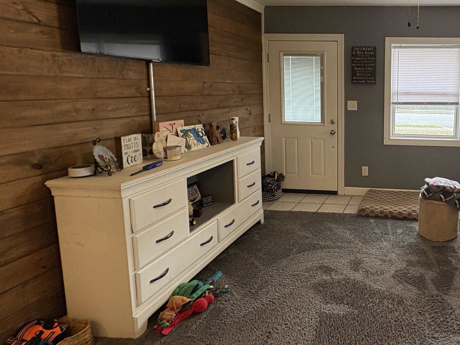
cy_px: 127
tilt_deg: -3.9
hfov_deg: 62.9
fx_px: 319
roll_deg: -2.9
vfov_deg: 56.1
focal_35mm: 24
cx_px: 392
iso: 160
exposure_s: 1/120
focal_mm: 2.22
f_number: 2.2
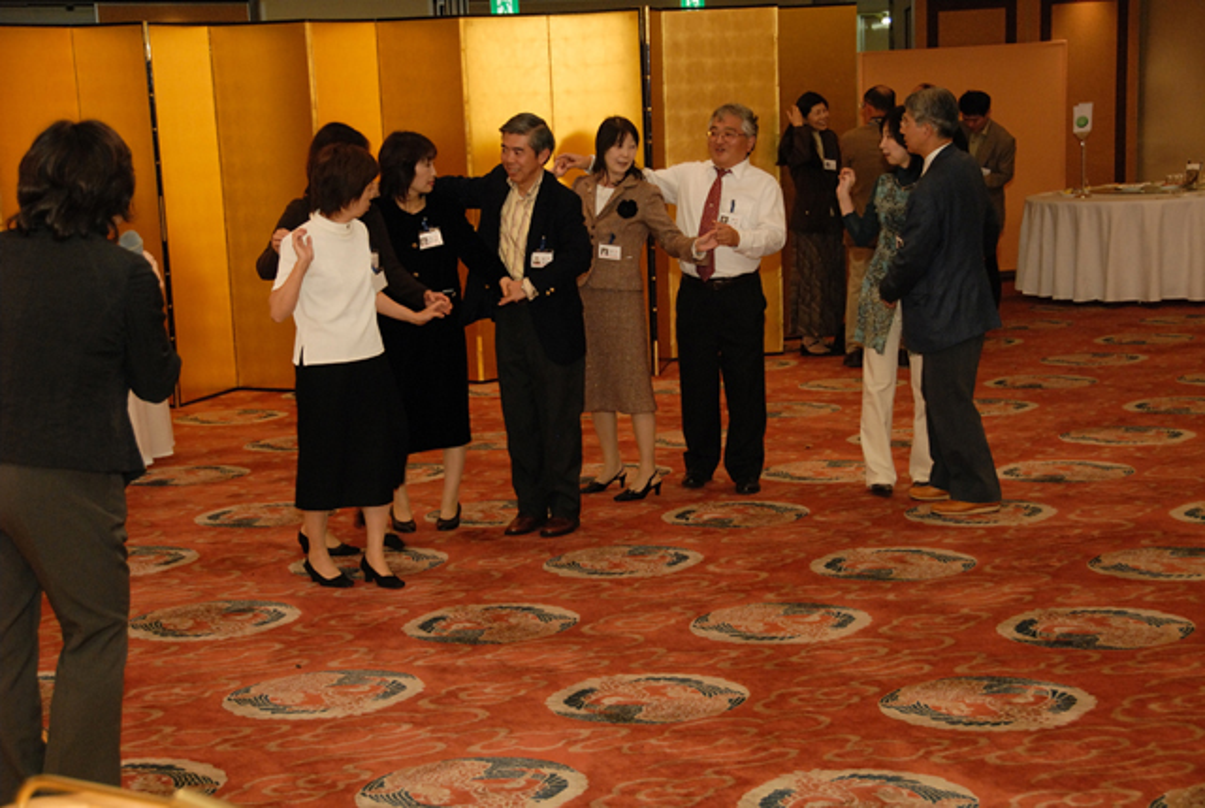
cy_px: 404
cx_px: 602
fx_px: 2414
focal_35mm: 72
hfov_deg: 28.0
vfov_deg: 19.0
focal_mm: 48
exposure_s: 1/60
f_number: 4.5
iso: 800
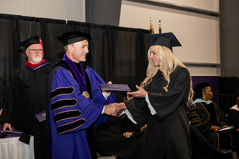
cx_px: 120
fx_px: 465
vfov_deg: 19.5
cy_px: 80
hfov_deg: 28.8
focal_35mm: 70
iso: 2000
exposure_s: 1/200
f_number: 5.6
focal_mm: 70
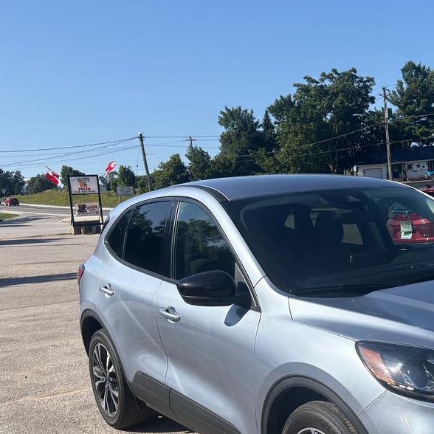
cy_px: 340
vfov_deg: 33.2
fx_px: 709
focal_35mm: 50
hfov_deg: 32.7
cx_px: 371
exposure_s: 1/3831
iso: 50
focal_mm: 5.96
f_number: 1.6
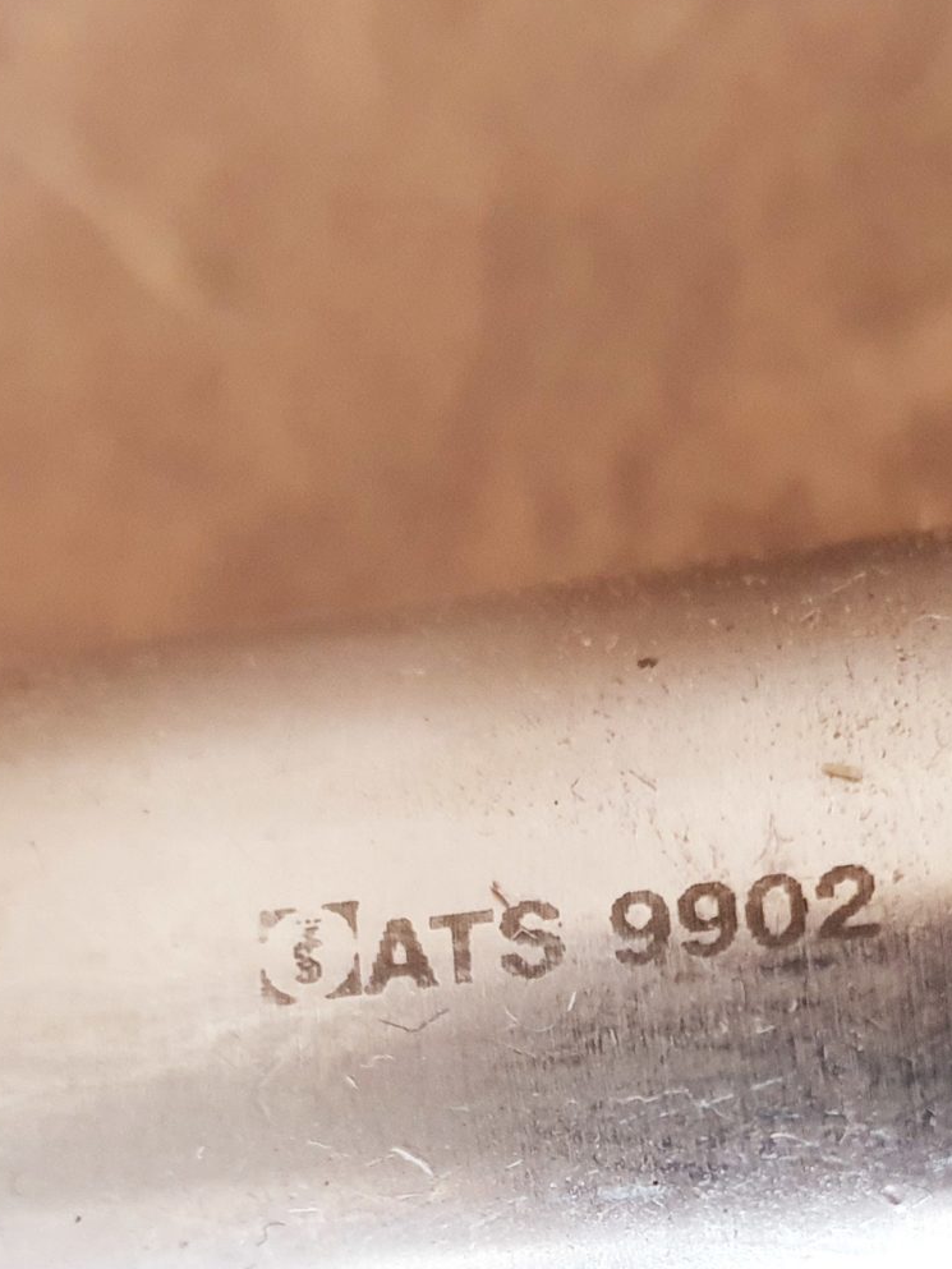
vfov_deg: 27.9
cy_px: 1146
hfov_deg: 21.8
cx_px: 658
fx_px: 2456
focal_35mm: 67
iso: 320
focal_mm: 4.3
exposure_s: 1/50
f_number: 1.5
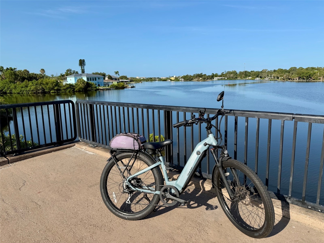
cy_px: 122
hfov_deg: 71.6
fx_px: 225
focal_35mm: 24
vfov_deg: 56.8
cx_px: 162
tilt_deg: -9.6
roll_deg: +1.1
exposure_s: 1/4673
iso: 80
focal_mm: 6.76
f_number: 1.78
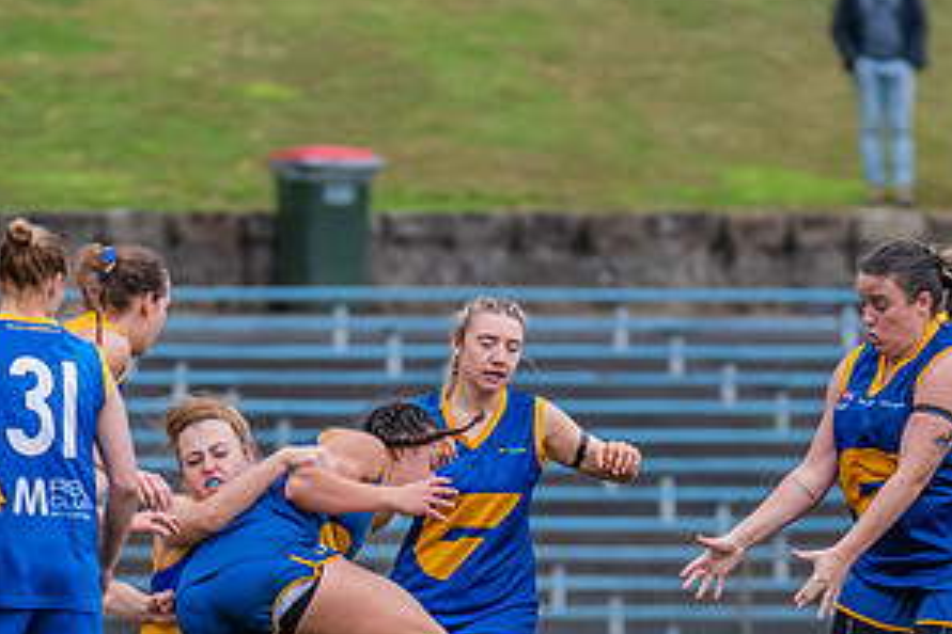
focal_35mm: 884
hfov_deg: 2.3
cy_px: 765
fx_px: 23375
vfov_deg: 1.6
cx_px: 697
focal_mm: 350
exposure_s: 1/1600
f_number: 6
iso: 1250
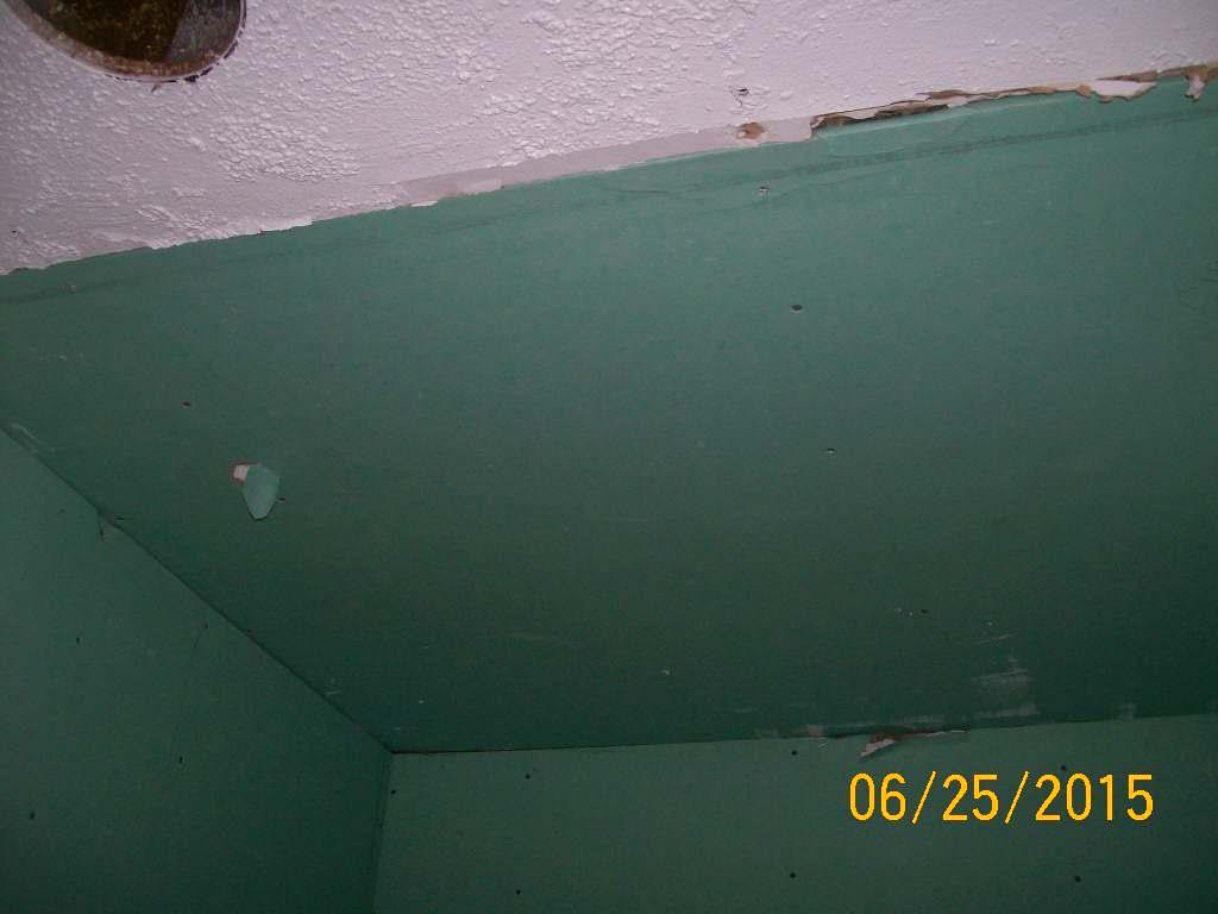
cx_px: 609
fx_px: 1267
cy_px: 457
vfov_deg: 39.7
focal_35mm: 36
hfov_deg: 51.4
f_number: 2.7
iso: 140
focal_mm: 6
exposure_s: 1/64
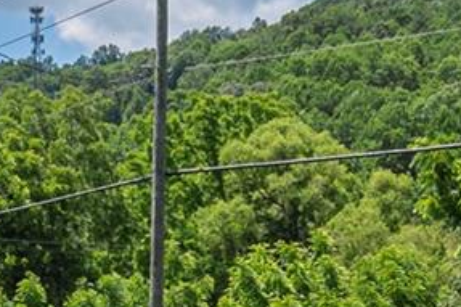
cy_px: 320
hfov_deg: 20.3
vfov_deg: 13.4
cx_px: 132
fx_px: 1280
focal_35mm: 100
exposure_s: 1/2500
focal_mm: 14
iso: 320
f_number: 8
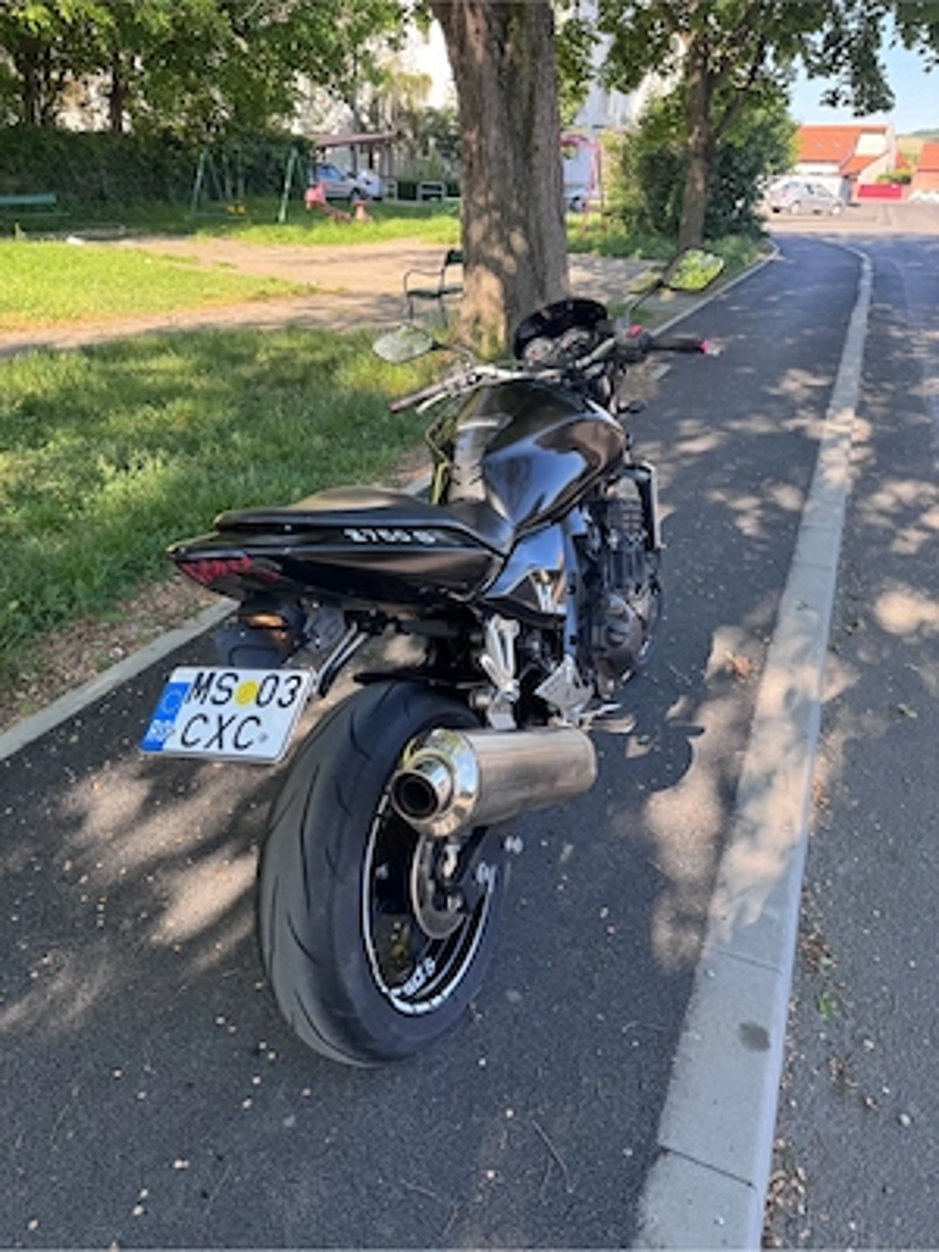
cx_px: 470
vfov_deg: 71.6
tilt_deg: -26.2
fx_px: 868
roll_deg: -2.6
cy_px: 626
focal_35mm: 24
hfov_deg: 56.8
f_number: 1.78
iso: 80
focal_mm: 6.76
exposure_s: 1/304
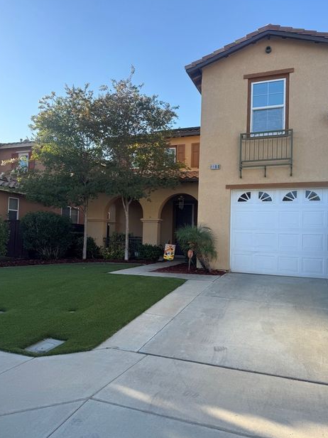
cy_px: 226
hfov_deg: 53.1
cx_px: 170
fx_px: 328
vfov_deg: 67.3
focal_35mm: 26
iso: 80
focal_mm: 6.76
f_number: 1.78
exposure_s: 1/1311
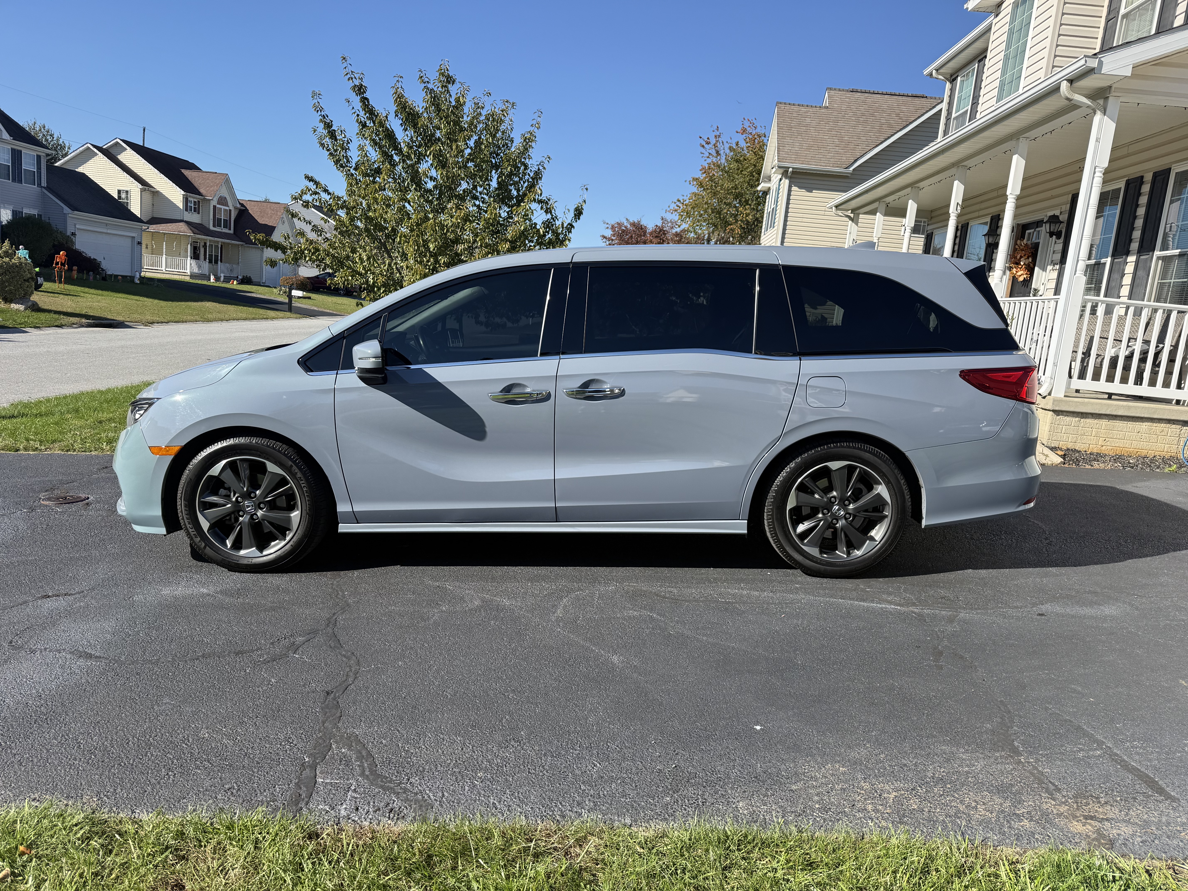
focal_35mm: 24
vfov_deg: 56.8
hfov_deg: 71.6
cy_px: 446
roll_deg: -5.6
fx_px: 824
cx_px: 594
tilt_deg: -8.9
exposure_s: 1/3279
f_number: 1.78
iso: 80
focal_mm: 6.76
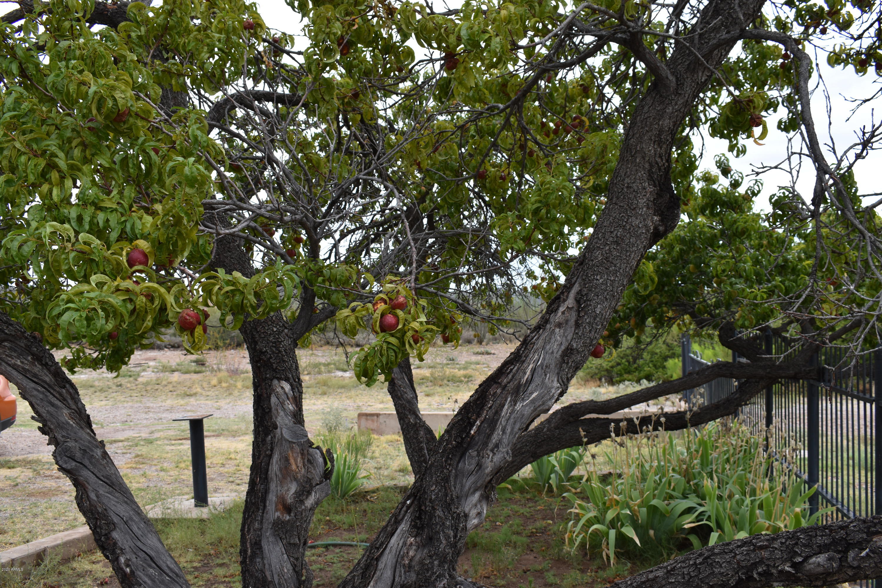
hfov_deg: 57.2
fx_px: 808
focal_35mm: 33
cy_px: 294
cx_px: 441
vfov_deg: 40.0
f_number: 8
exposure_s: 1/250
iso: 200
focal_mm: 22
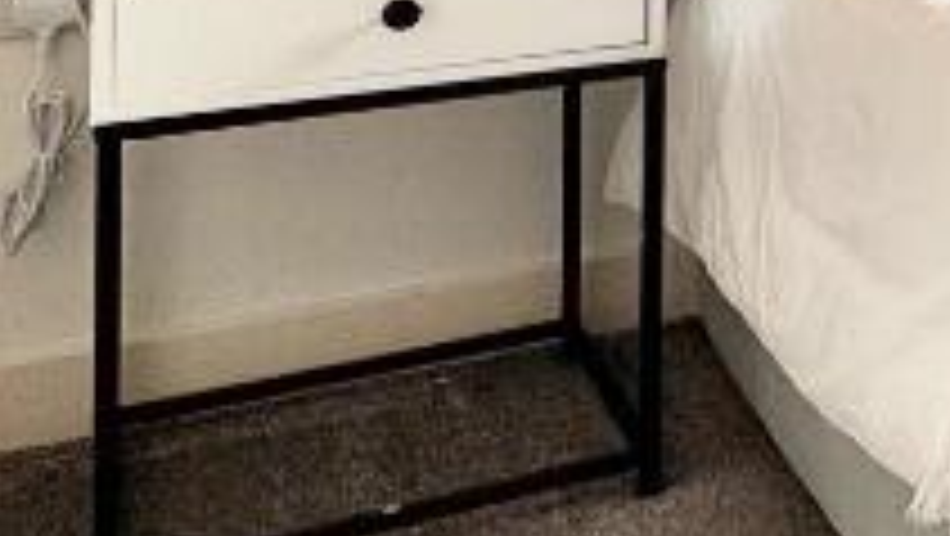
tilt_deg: -0.6
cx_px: 1648
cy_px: -356
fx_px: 1865
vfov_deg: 14.7
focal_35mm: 74
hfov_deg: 20.9
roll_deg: -0.8
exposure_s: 1/156
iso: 40
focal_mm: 2.22
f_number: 2.2
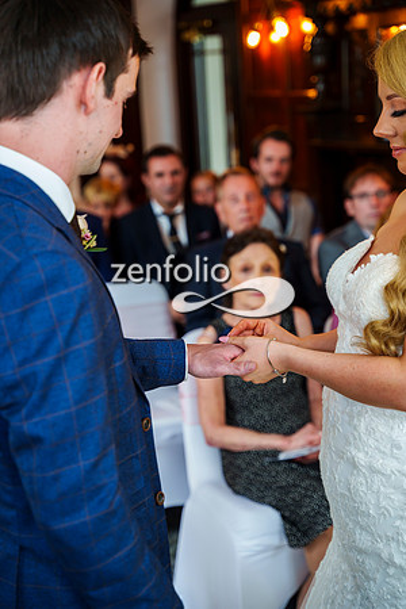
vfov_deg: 30.5
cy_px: 304
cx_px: 203
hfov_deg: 20.6
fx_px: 1116
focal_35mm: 66
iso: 800
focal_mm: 66
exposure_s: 1/60
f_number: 3.5
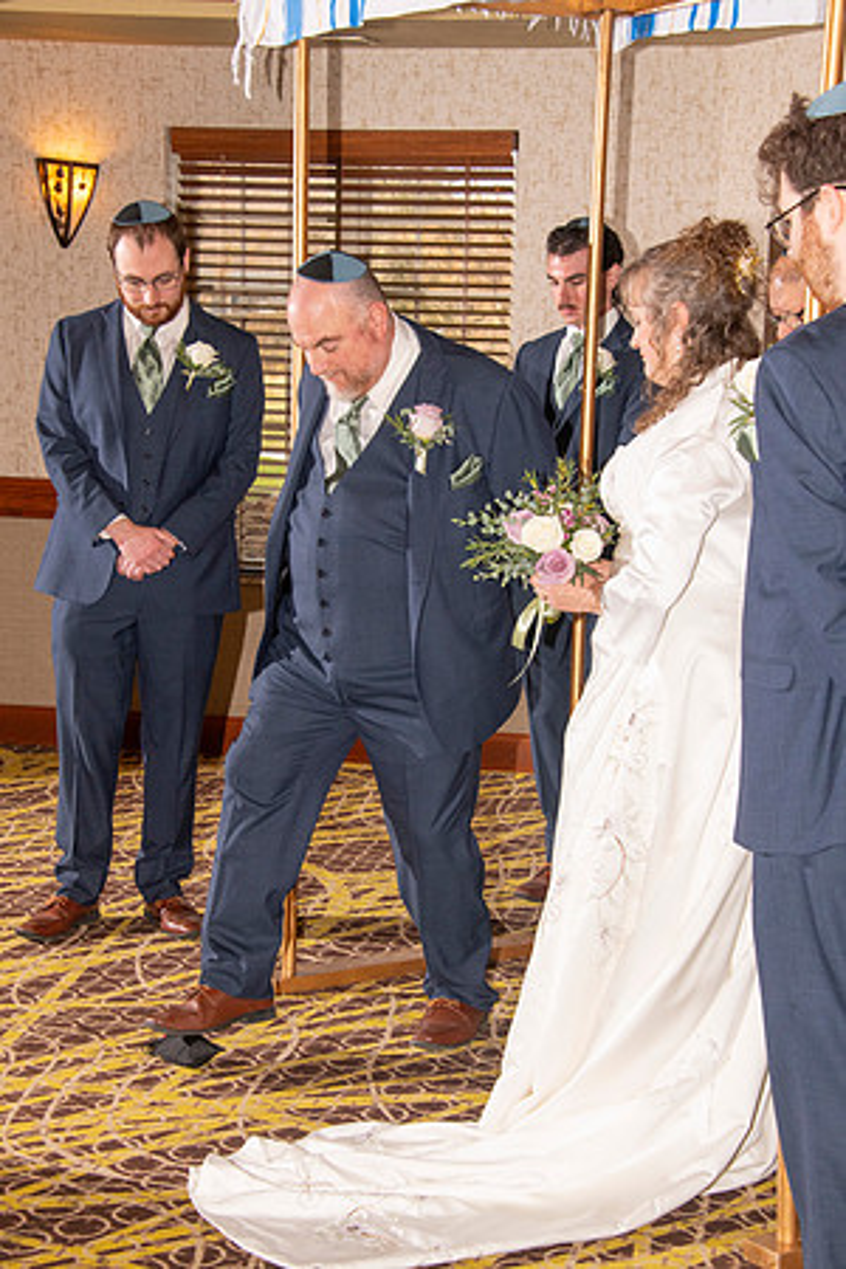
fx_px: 2397
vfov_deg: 29.7
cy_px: 634
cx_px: 423
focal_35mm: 68
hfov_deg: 20.0
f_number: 9
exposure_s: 1/160
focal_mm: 68
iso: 1000
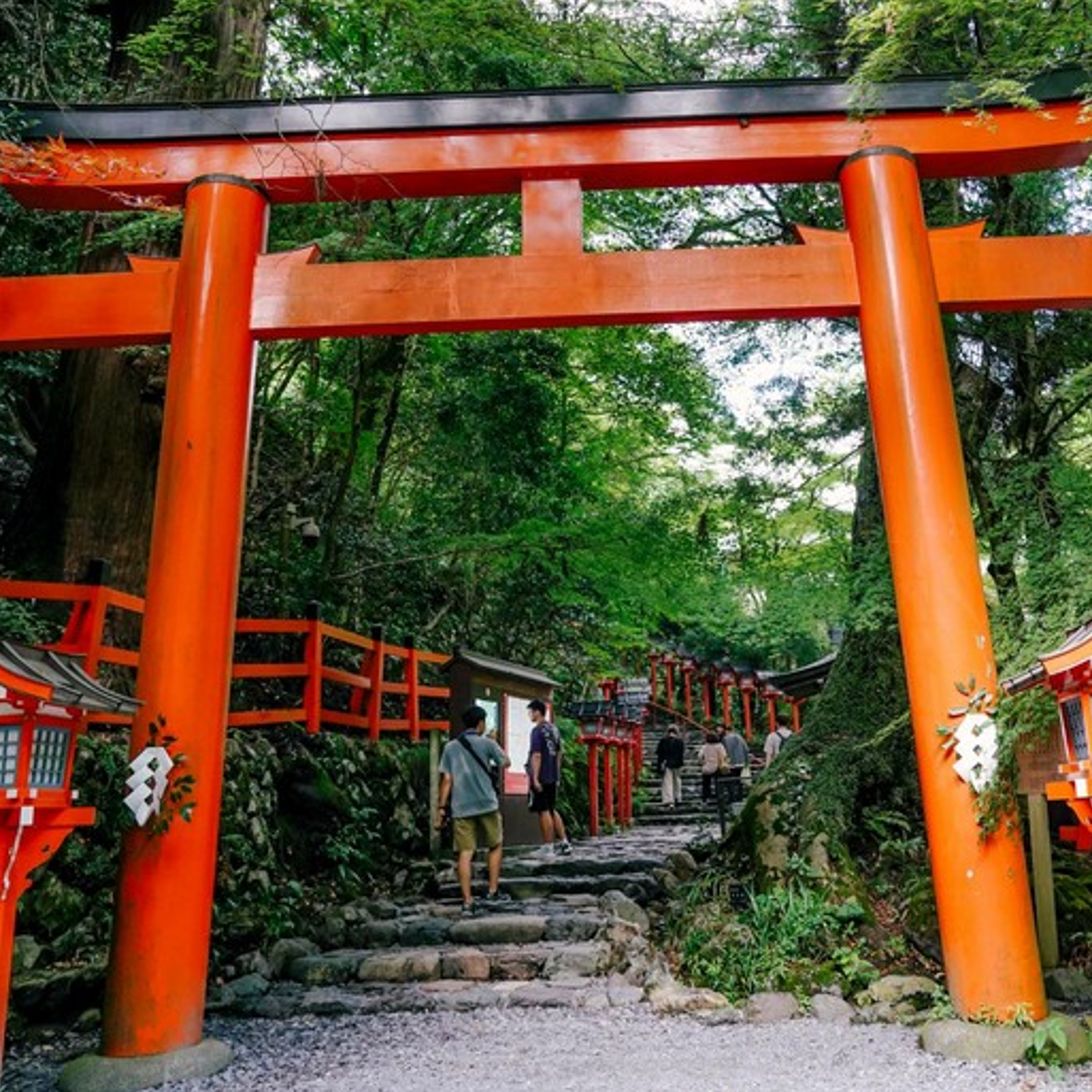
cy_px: 543
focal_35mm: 31
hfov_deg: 52.2
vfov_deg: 52.5
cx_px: 656
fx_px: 1106
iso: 800
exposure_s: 1/160
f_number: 4
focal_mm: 24
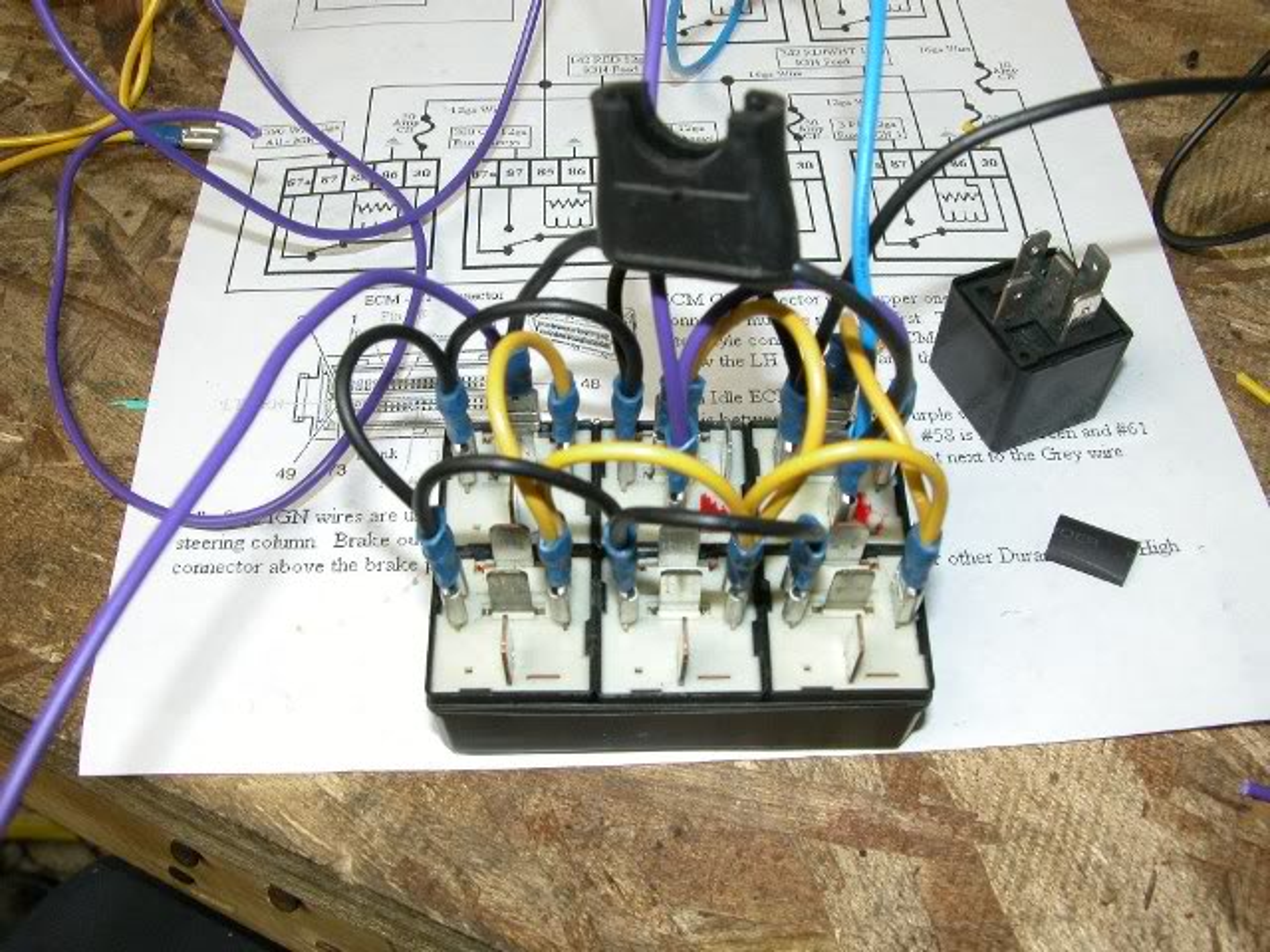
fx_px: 1284
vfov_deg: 40.7
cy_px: 476
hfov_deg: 52.6
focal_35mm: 35
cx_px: 635
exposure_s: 1/30
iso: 200
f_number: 5
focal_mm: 8.9
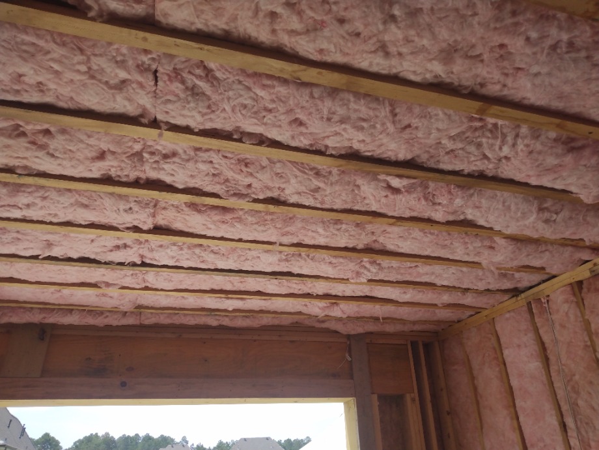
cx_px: 300
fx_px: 346
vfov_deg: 66.0
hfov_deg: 81.7
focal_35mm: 20
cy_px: 225
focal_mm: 3.54
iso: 100
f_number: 2
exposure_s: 1/797
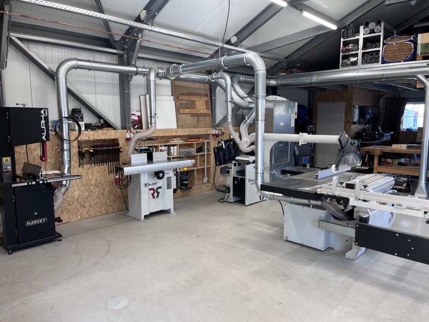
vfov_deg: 53.1
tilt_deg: -9.4
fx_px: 322
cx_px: 214
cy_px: 161
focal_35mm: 26
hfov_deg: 67.3
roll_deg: +0.8
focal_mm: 5.1
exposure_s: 1/100
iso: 64
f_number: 1.6
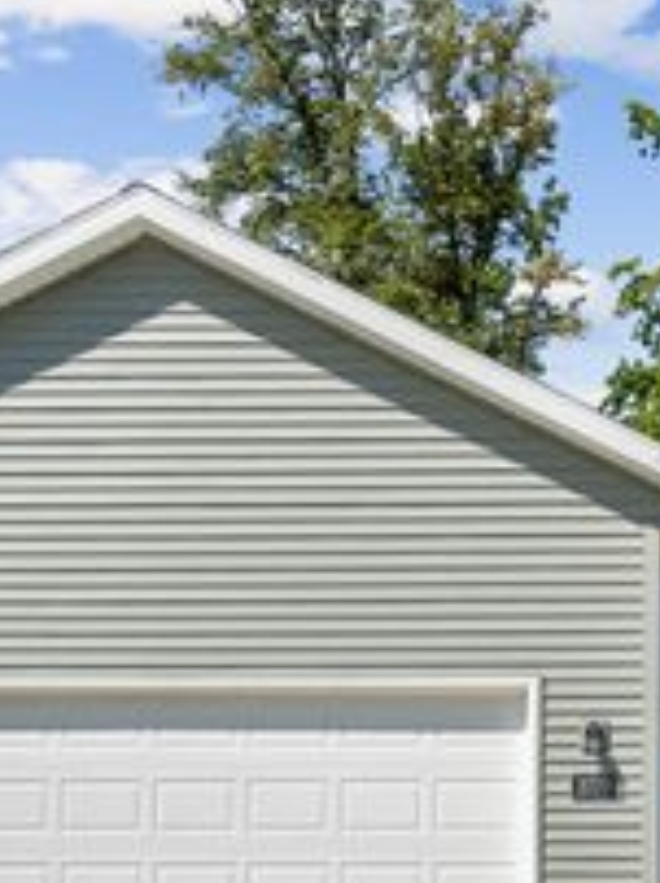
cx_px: 490
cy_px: 627
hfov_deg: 21.1
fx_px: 1758
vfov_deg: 27.9
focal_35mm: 69
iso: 400
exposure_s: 1/2000
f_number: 9
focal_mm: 29
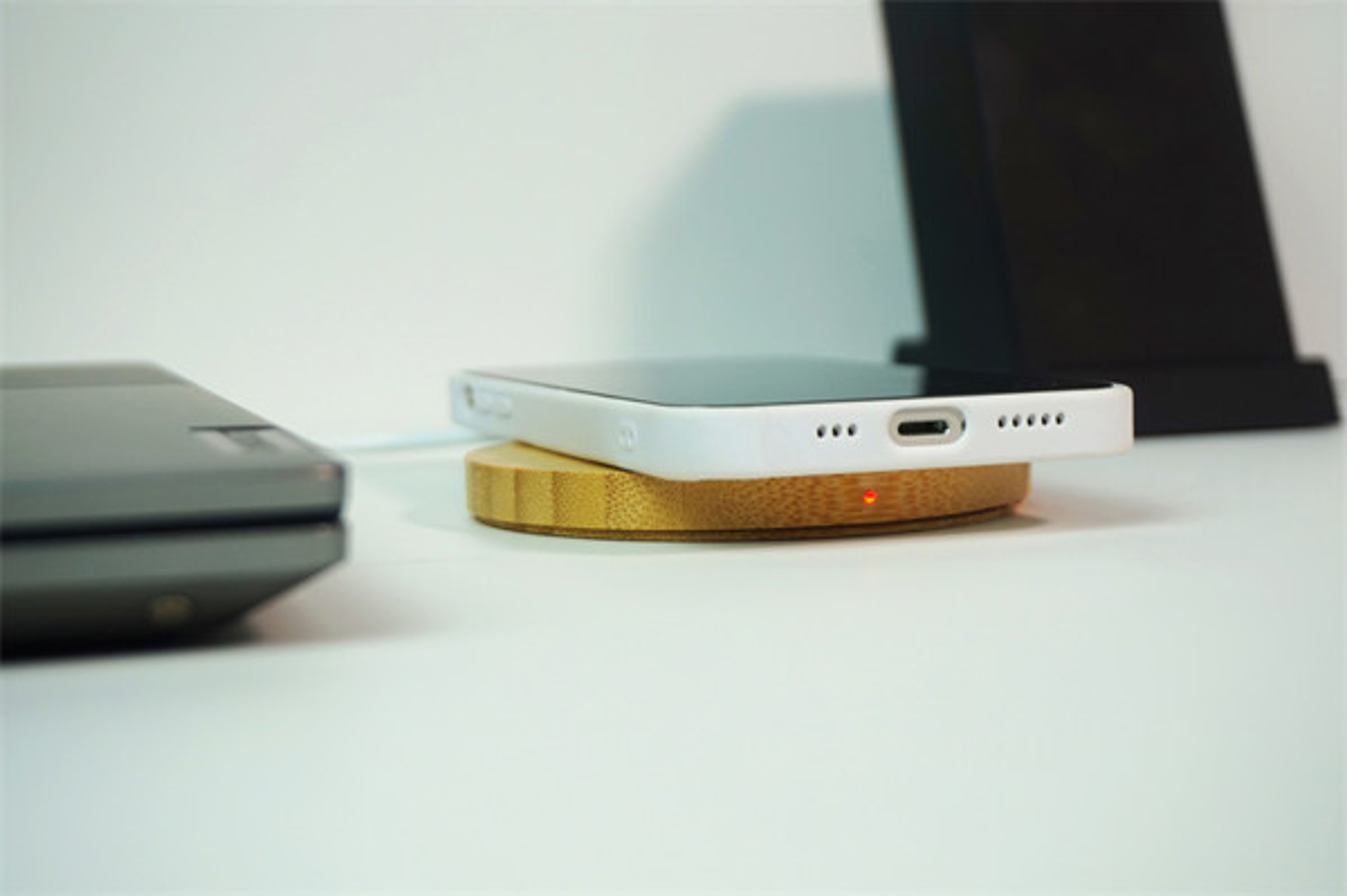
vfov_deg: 23.1
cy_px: 448
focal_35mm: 58
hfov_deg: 34.2
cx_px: 674
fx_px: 2187
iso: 160
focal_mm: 39
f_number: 5.6
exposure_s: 1/60
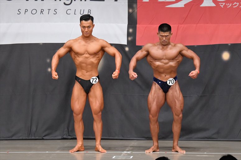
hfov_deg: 9.5
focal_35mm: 217
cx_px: 120
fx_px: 1452
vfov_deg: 6.3
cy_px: 80
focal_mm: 145
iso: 6400
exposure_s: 1/400
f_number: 5.6
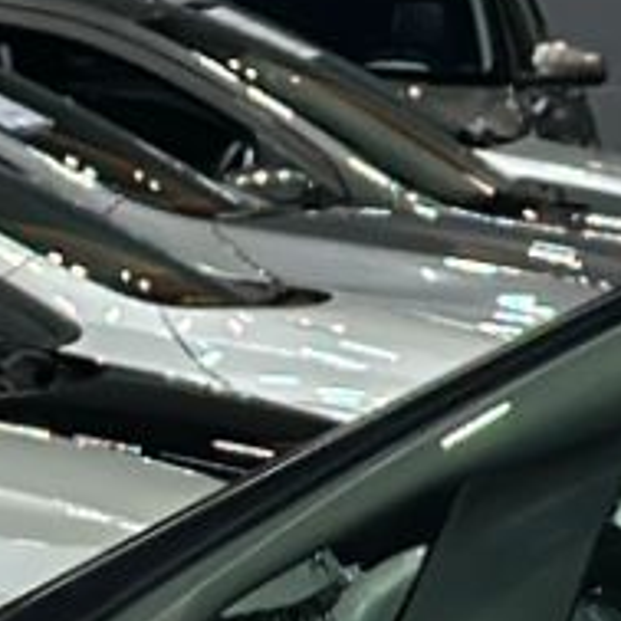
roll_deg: -0.5
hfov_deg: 4.0
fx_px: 8768
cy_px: 1055
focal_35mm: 432
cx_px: 1442
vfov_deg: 4.0
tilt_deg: -8.0
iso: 100
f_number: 1.78
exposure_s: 1/120
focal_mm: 6.86
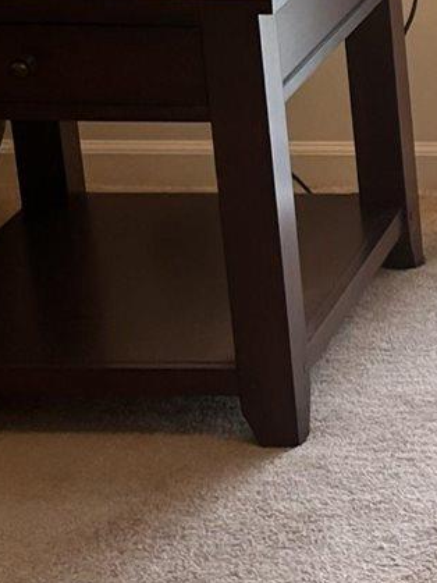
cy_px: 166
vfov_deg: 13.8
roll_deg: -1.8
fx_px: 2408
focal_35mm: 143
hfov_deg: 9.1
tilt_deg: -20.9
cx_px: 1140
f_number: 1.5
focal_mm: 5.7
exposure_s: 1/120
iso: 32
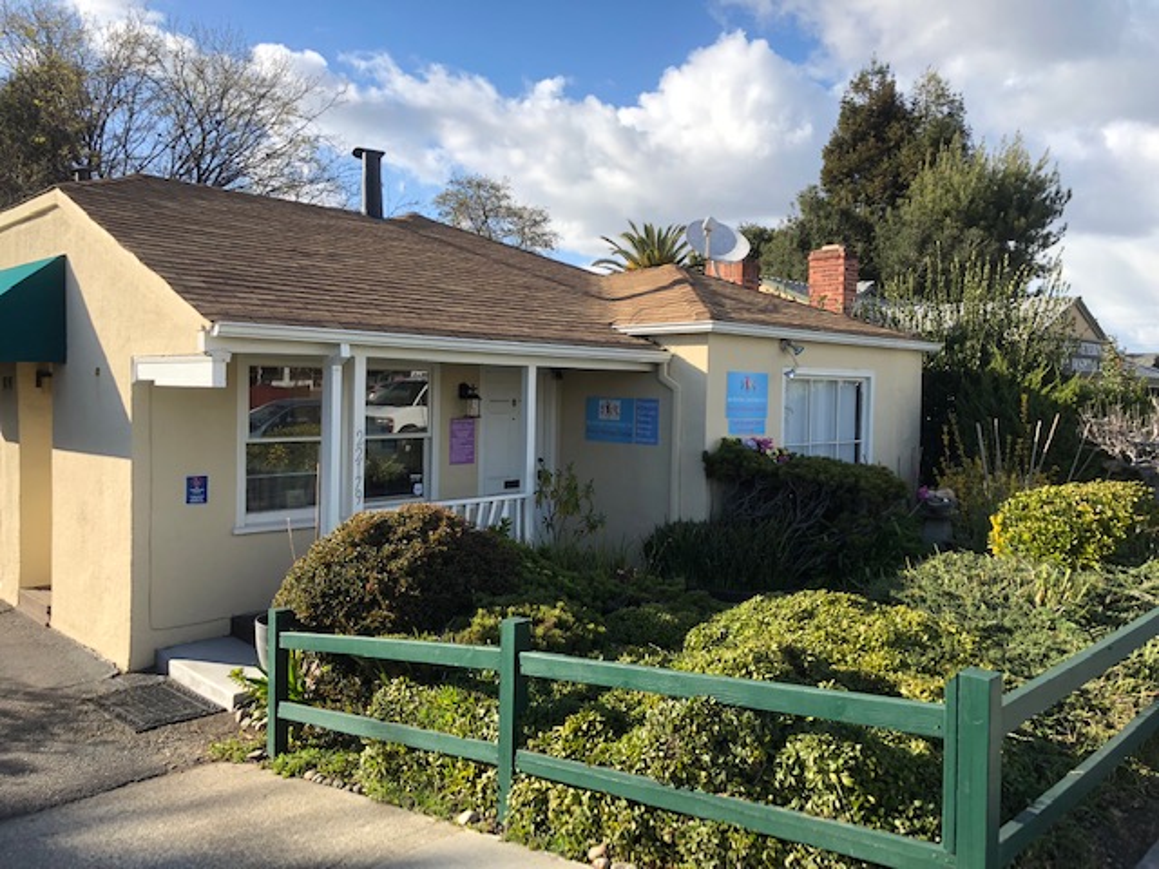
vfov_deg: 49.7
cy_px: 434
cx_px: 580
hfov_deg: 63.4
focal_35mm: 28
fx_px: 937
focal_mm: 3.99
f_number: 1.8
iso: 20
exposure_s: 1/1091
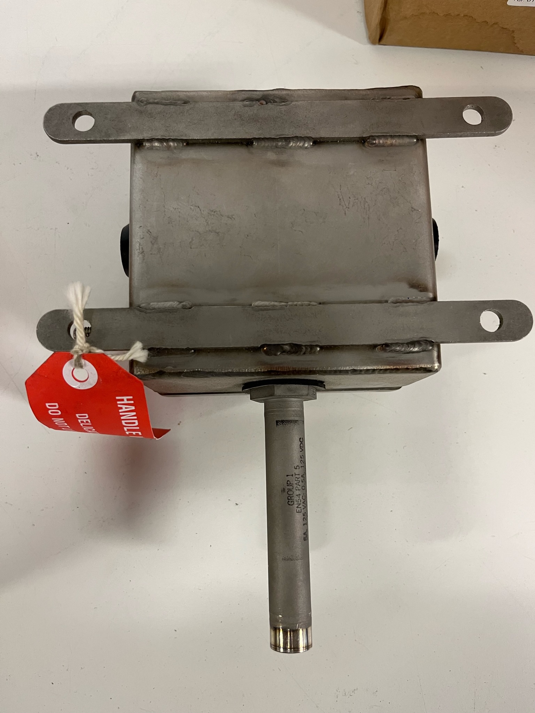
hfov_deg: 53.0
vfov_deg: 67.3
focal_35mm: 26
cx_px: 268
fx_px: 536
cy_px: 356
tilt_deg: -81.7
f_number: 1.6
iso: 160
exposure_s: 1/50
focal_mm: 5.1
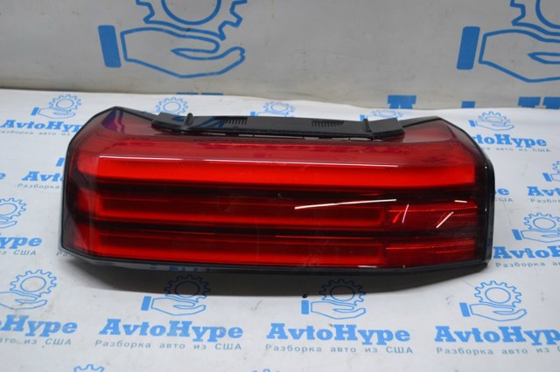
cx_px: 280
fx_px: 746
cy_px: 186
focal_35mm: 48
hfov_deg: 41.1
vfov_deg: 28.0
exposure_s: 1/80
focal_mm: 32
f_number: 4.8
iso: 400
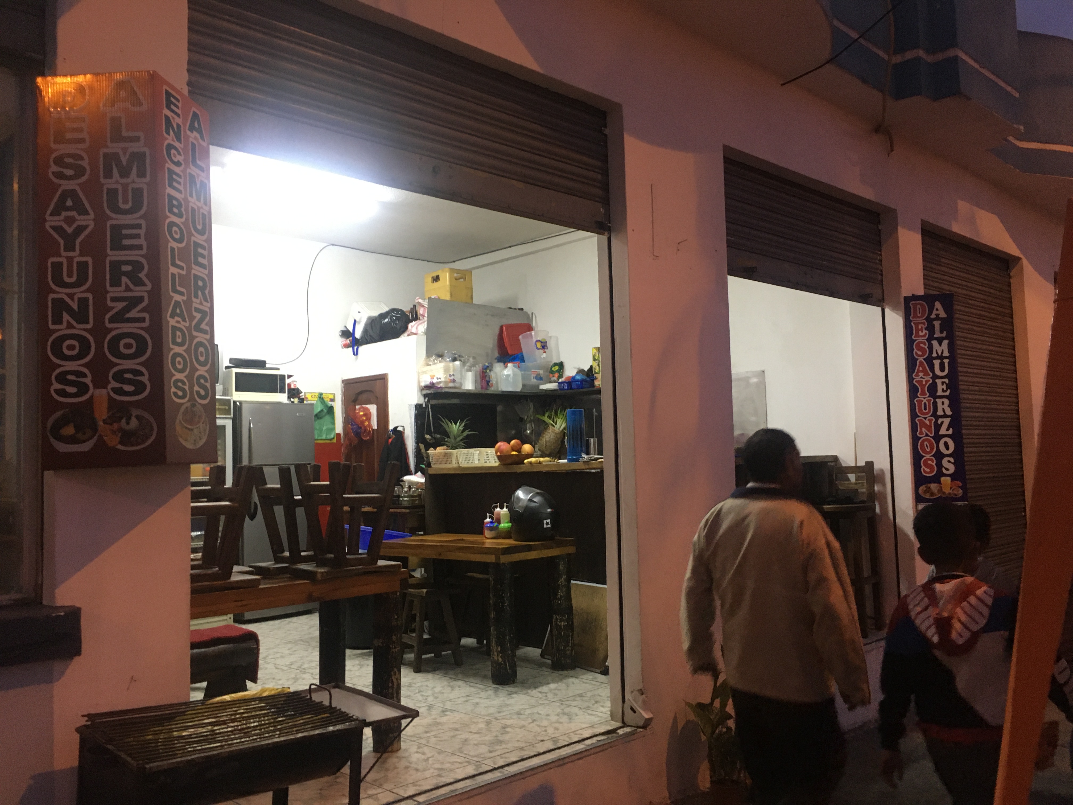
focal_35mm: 29
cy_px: 402
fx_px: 899
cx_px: 536
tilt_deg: +3.4
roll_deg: +2.3
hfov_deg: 61.7
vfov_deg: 48.2
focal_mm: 4.15
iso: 200
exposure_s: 1/24
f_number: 2.2
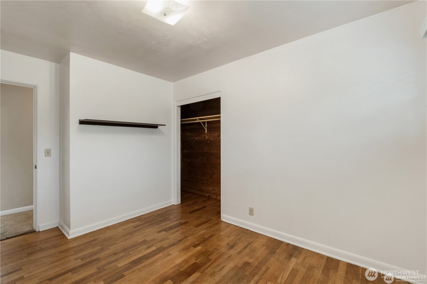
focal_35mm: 15
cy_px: 142
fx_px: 178
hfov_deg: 100.4
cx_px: 214
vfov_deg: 77.3
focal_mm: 10
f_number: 8
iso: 400
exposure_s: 2
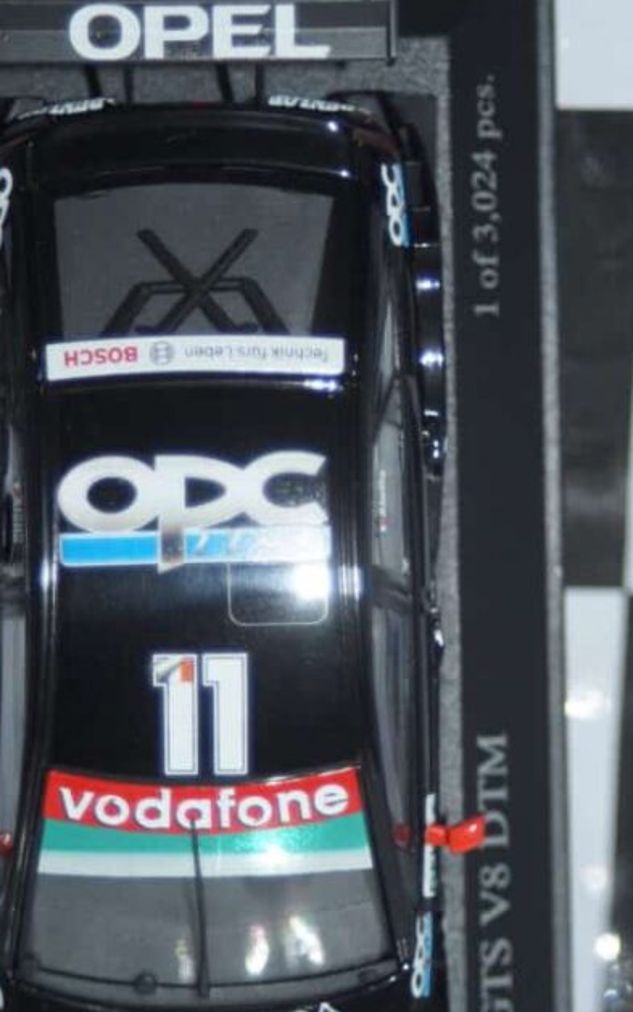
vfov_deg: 13.7
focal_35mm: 153
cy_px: 592
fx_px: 4224
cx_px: 264
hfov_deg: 8.6
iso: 200
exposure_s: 1/60
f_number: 5.6
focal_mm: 70
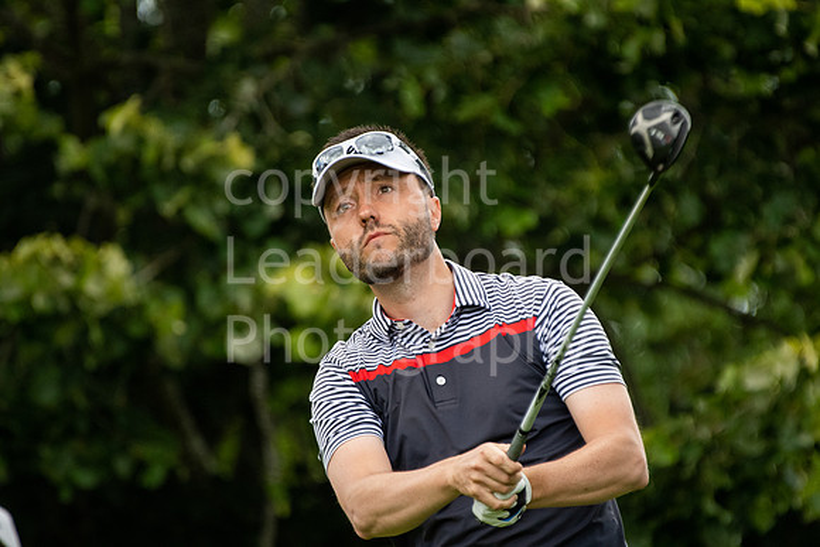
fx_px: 17087
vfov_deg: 1.8
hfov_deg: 2.7
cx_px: 410
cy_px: 274
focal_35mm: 750
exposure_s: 1/1250
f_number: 5.6
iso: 1600
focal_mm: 500
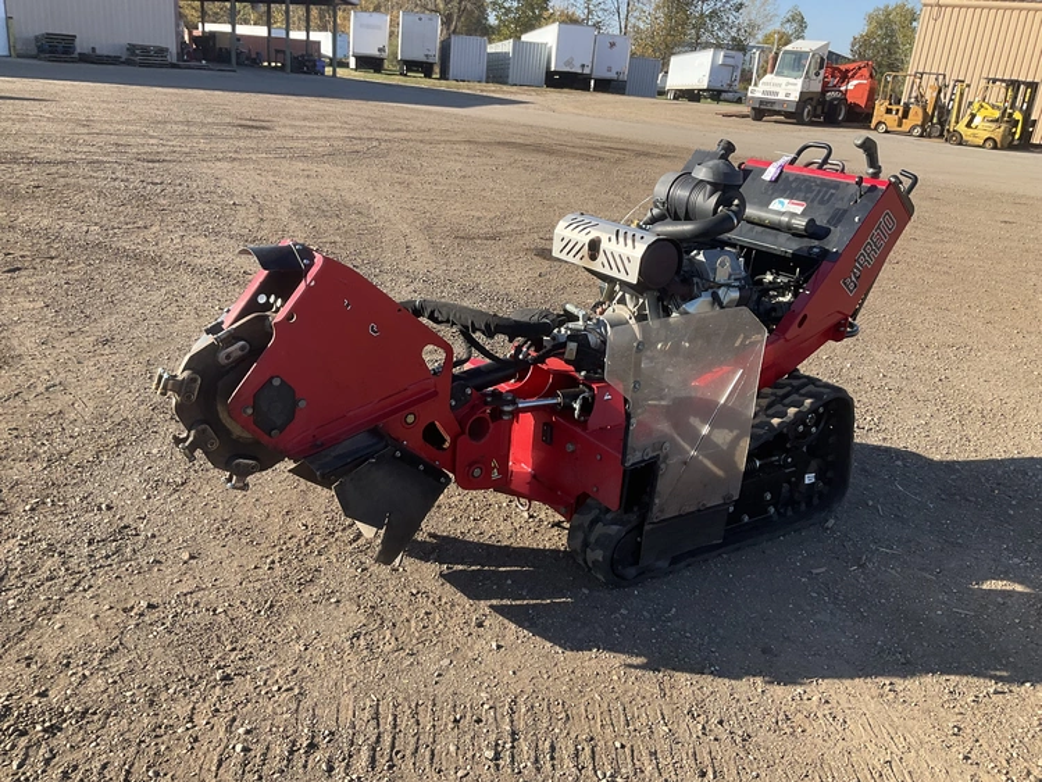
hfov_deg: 61.6
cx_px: 521
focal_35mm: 29
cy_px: 391
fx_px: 873
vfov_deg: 48.3
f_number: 1.8
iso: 25
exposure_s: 1/580
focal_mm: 3
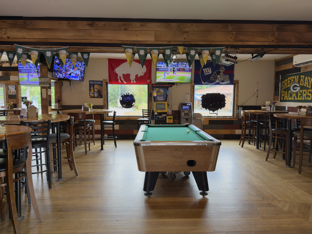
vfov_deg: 56.8
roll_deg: +0.5
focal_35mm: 24
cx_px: 156
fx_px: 216
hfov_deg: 71.6
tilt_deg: -4.3
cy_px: 117
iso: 125
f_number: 1.78
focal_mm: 6.76
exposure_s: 1/124
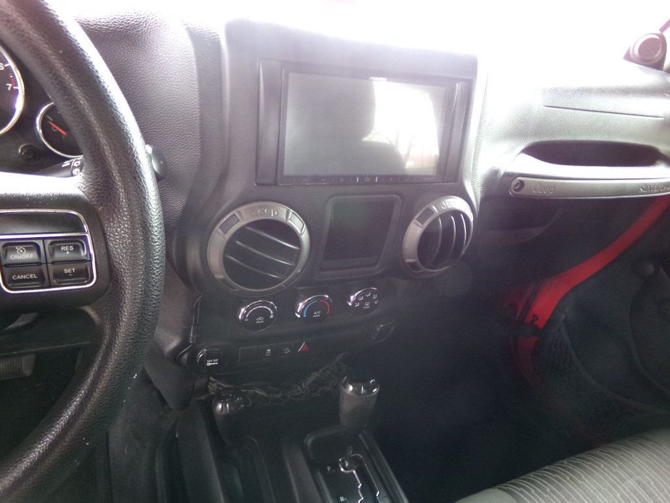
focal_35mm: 24
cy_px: 252
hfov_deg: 71.6
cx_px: 335
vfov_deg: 56.8
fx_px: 465
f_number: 3.7
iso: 475
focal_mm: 4.3
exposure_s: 1/17
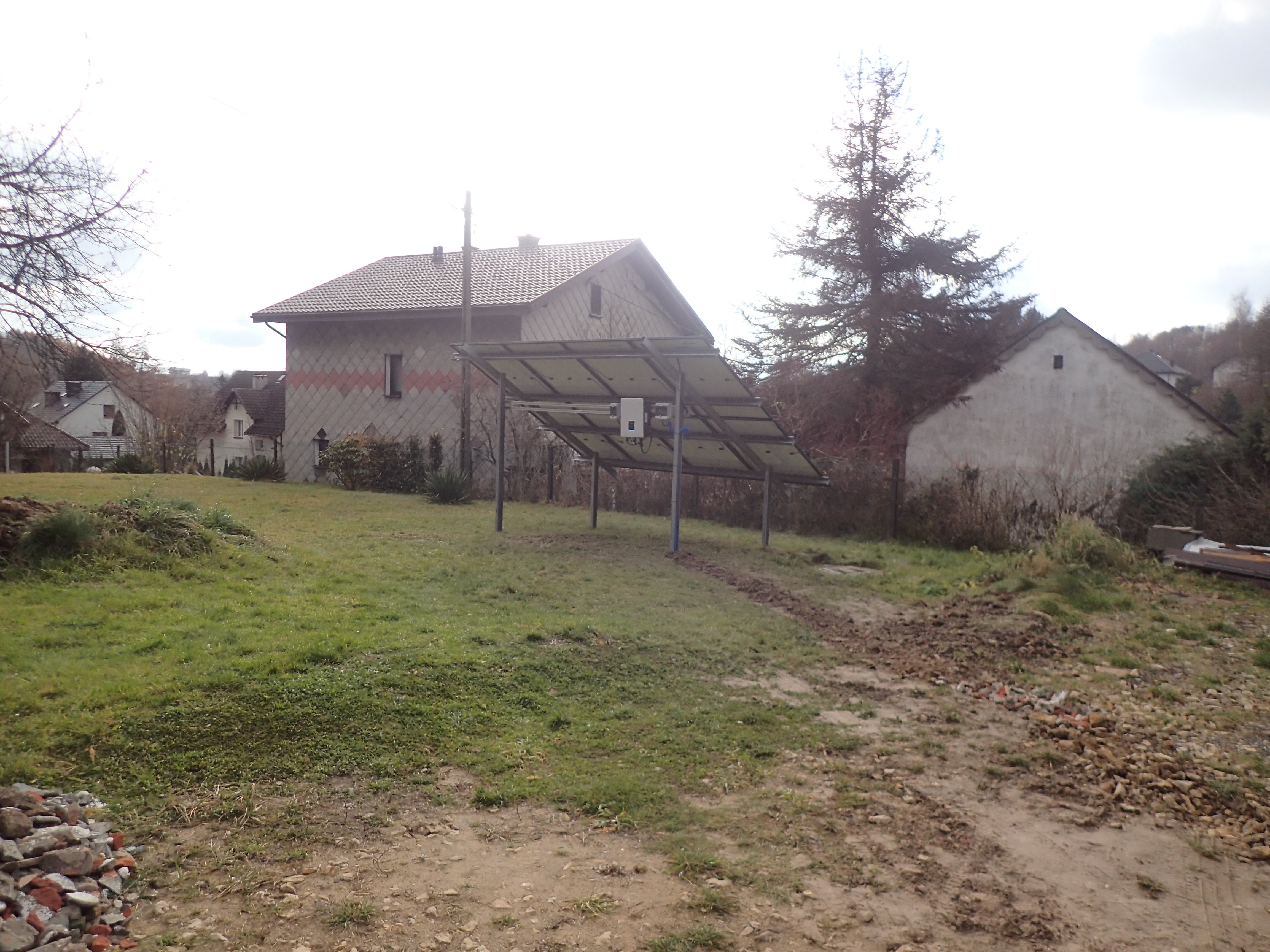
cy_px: 476
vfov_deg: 54.9
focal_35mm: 25
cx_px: 635
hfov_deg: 69.4
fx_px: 917
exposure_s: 1/160
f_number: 5.6
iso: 100
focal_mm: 4.5
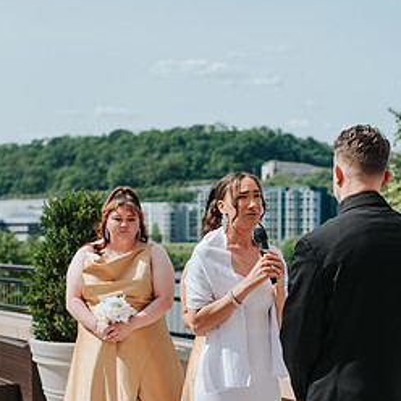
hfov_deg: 22.5
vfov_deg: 22.3
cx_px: 233
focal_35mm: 77
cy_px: 293
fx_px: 1009
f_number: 3.2
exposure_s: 1/2000
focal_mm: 50
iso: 160
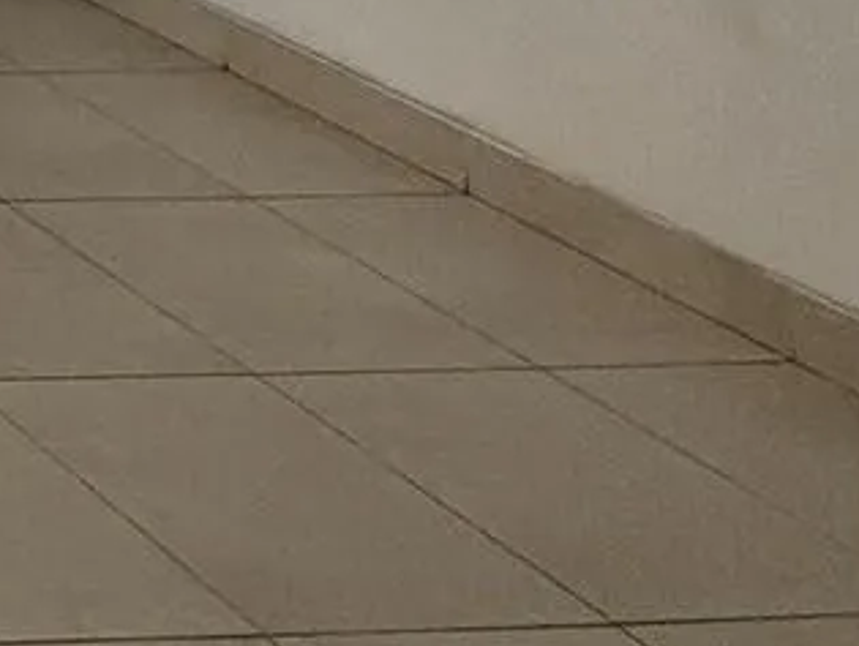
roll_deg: -1.5
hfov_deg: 14.6
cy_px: -880
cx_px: -1276
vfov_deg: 14.3
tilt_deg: +4.1
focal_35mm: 71
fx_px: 1764
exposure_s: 1/120
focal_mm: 2.22
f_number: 2.2
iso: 250
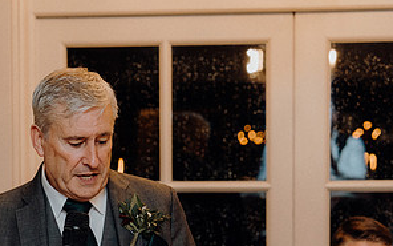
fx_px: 1457
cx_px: 101
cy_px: 255
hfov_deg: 15.3
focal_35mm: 136
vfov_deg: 9.6
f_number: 3.5
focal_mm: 68
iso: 2500
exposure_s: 1/160
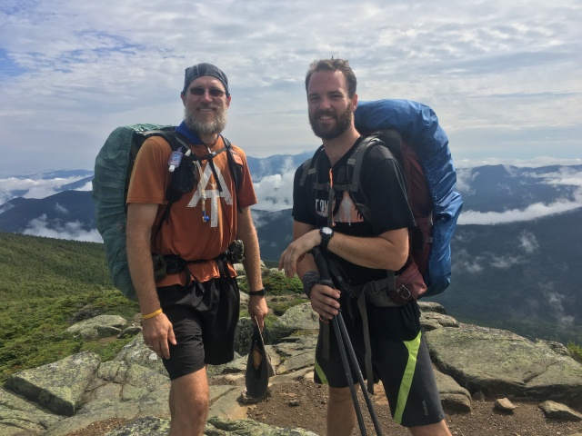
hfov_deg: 61.7
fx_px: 488
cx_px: 291
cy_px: 218
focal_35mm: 29
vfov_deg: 48.2
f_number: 2.2
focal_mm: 4.15
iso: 25
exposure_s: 1/2262
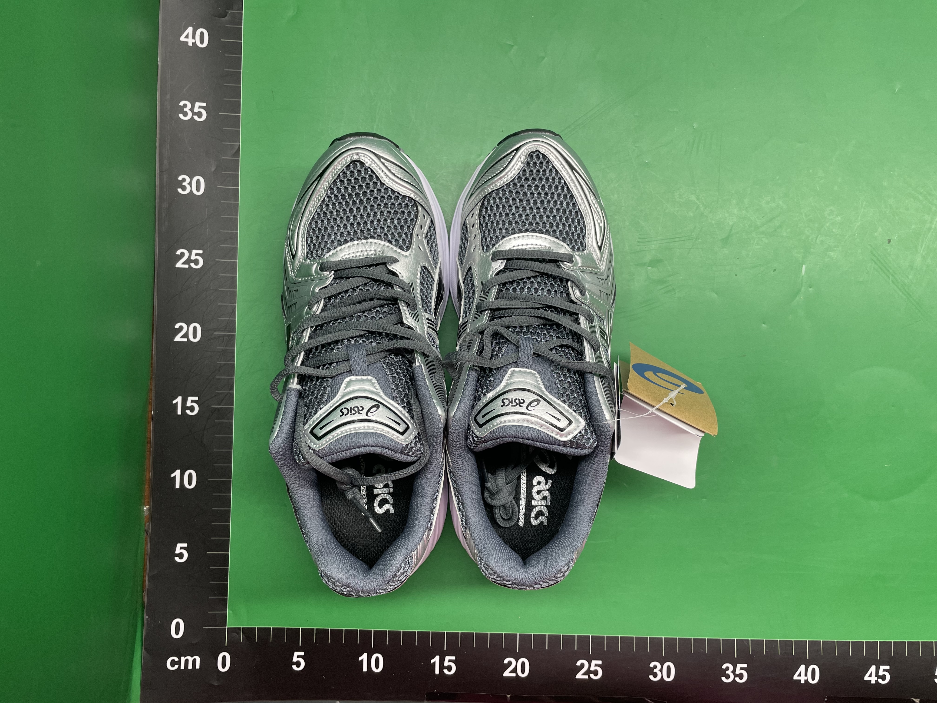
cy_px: 352
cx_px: 468
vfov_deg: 53.1
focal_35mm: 26
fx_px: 704
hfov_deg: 67.3
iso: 80
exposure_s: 1/100
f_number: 1.6
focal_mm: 4.2
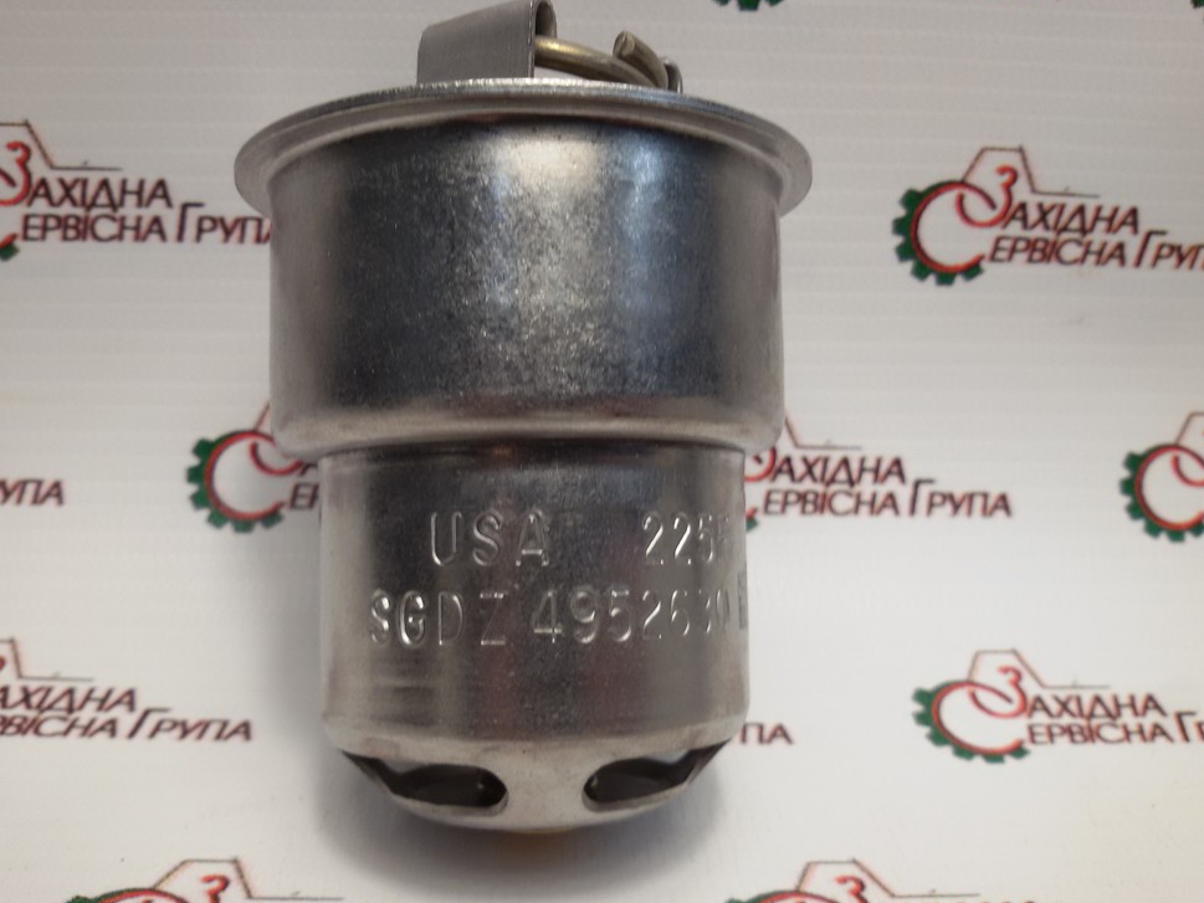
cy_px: 458
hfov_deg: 56.8
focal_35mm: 32
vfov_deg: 44.2
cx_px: 590
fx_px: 1113
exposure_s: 1/50
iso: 40
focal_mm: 2.93
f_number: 2.4
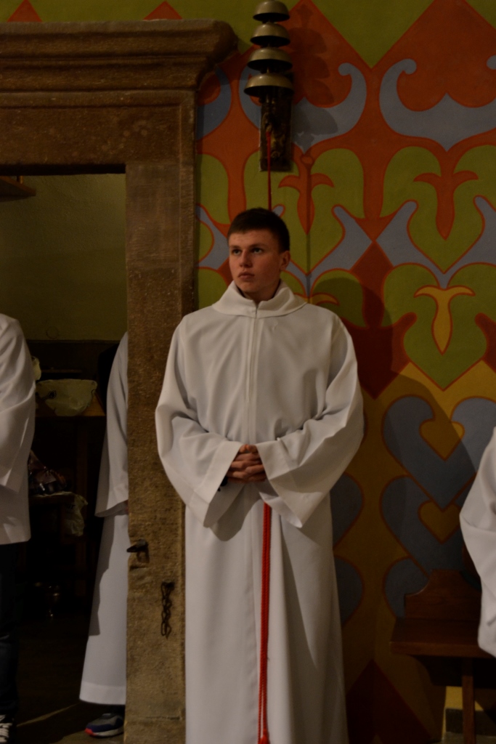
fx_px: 1549
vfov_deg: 27.0
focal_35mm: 75
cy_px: 372
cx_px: 248
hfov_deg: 18.2
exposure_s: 1/10
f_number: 6.3
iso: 800
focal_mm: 50
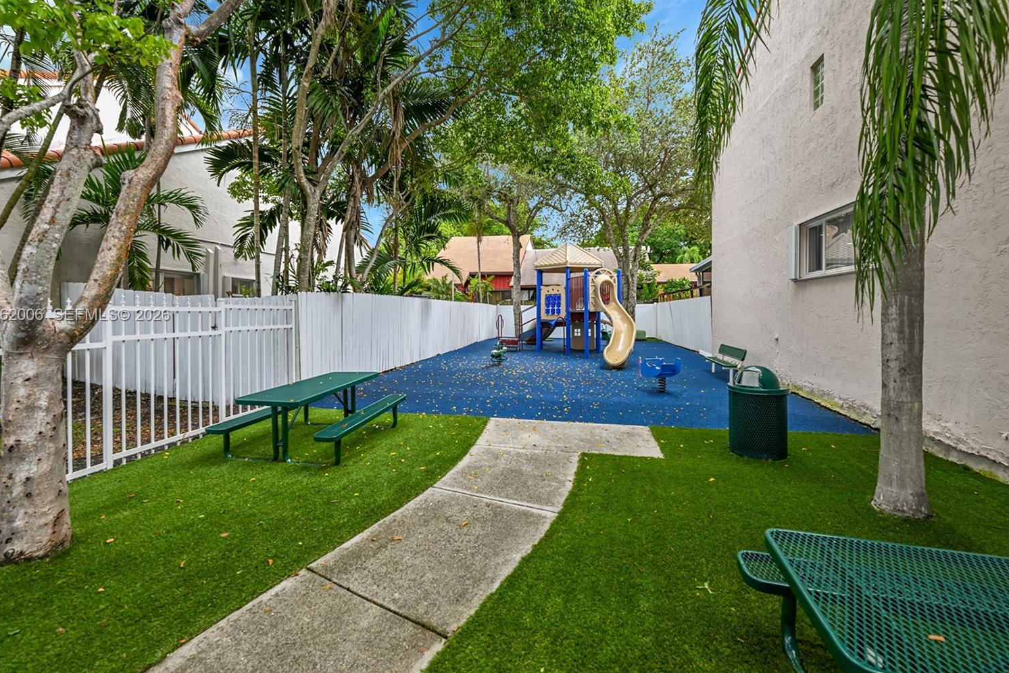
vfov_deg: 77.2
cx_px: 500
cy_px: 316
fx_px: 420
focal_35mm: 15
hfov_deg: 100.4
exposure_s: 1/60
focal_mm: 14
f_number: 6.3
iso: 100
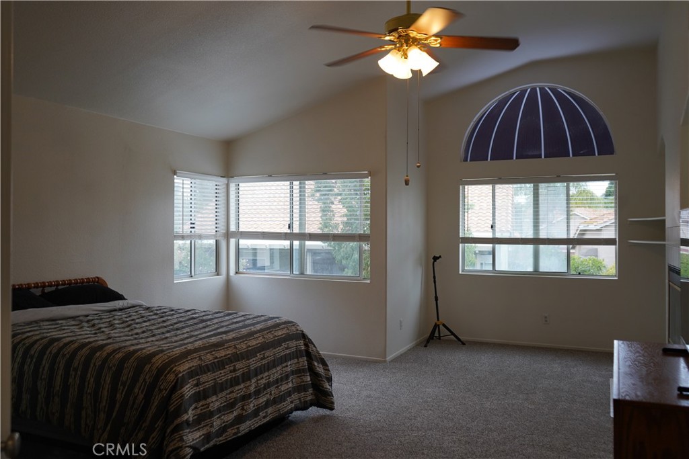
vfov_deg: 45.0
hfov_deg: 63.7
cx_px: 344
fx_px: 555
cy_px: 230
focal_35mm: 29
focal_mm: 29
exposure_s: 1/160
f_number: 4
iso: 500
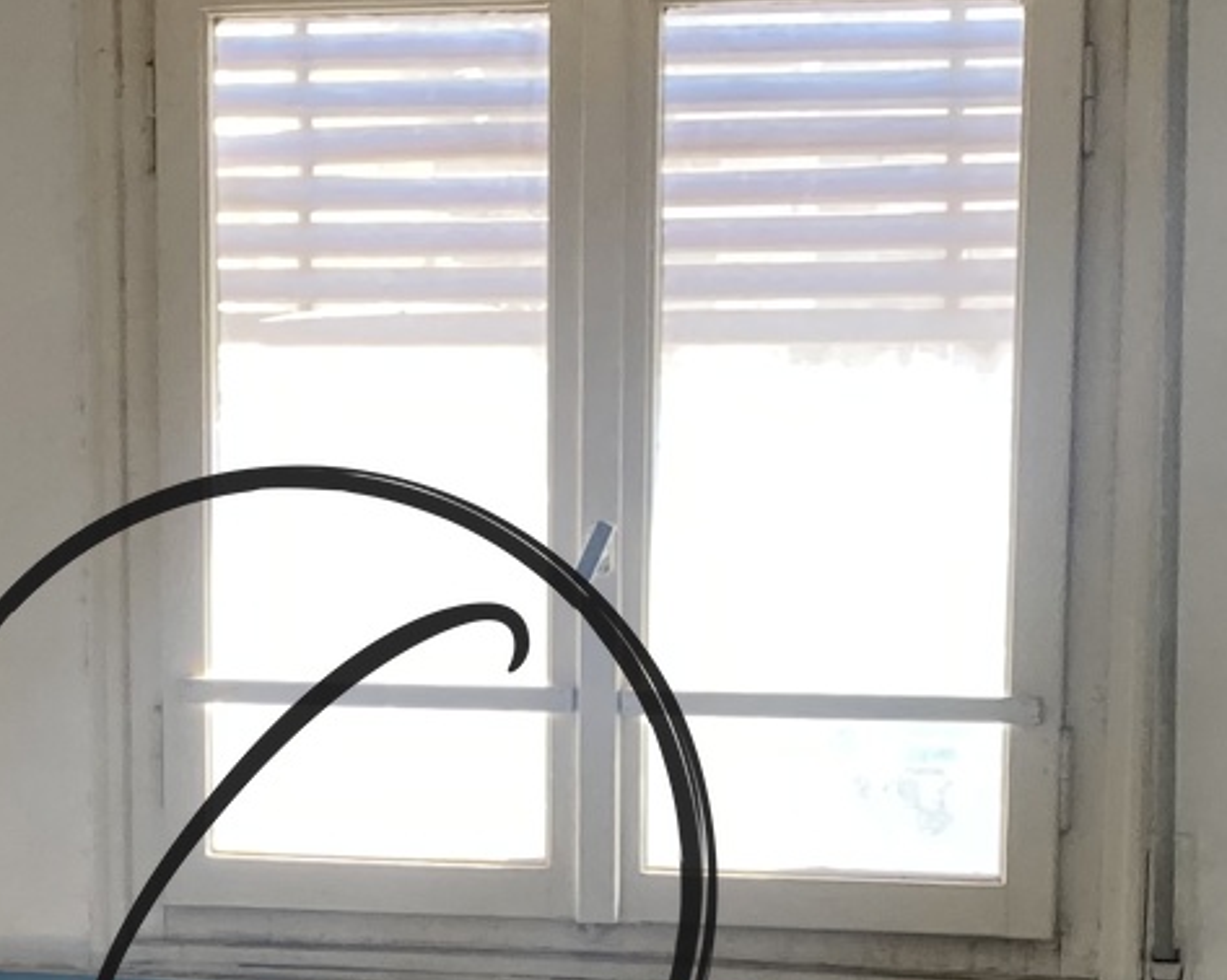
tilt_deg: -9.2
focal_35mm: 111
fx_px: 4029
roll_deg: +0.3
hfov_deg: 17.2
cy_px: 975
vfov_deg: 13.7
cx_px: 342
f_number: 1.8
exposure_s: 1/114
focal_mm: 3.99
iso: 80
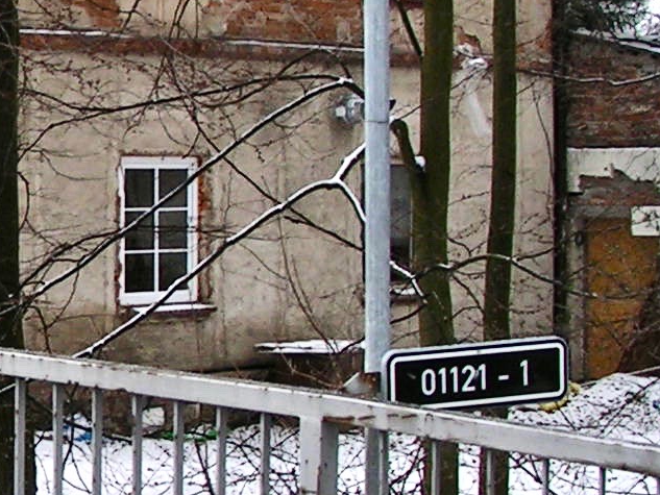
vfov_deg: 12.0
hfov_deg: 15.4
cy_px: 188
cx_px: -165
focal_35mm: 123
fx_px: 2346
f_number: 5.6
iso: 50
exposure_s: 1/100
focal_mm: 5.8
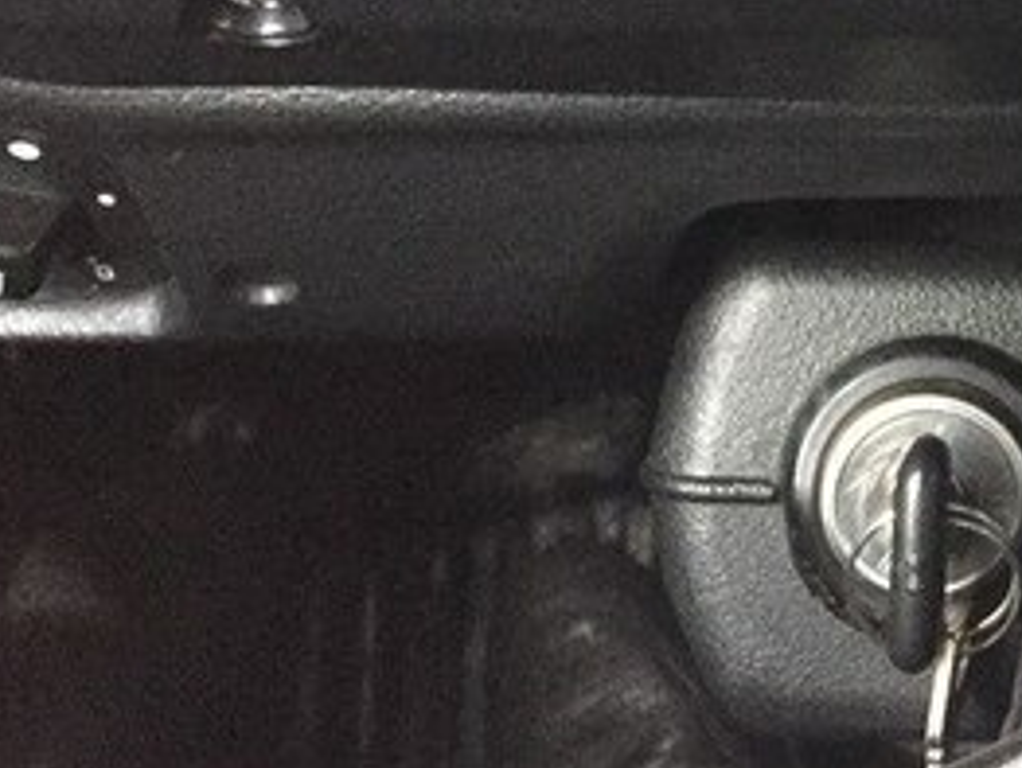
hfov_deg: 24.1
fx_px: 2157
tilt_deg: -33.9
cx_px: 1244
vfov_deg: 19.0
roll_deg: -3.7
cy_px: -166
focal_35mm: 73
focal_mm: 4.15
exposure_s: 1/17
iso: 320
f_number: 2.2
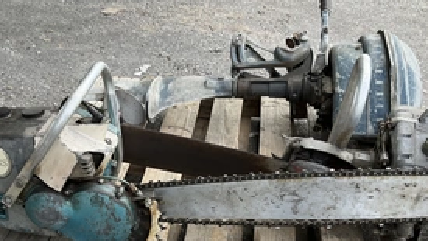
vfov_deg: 25.5
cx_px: 187
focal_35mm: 46
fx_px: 522
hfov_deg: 44.5
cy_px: 194
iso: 20
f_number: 1.8
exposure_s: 1/122
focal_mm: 3
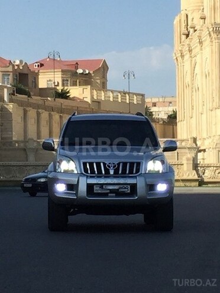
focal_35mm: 145
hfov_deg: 10.2
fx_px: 1229
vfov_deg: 13.6
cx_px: 110
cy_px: 146
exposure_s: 1/1582
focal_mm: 4.15
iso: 32
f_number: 2.2
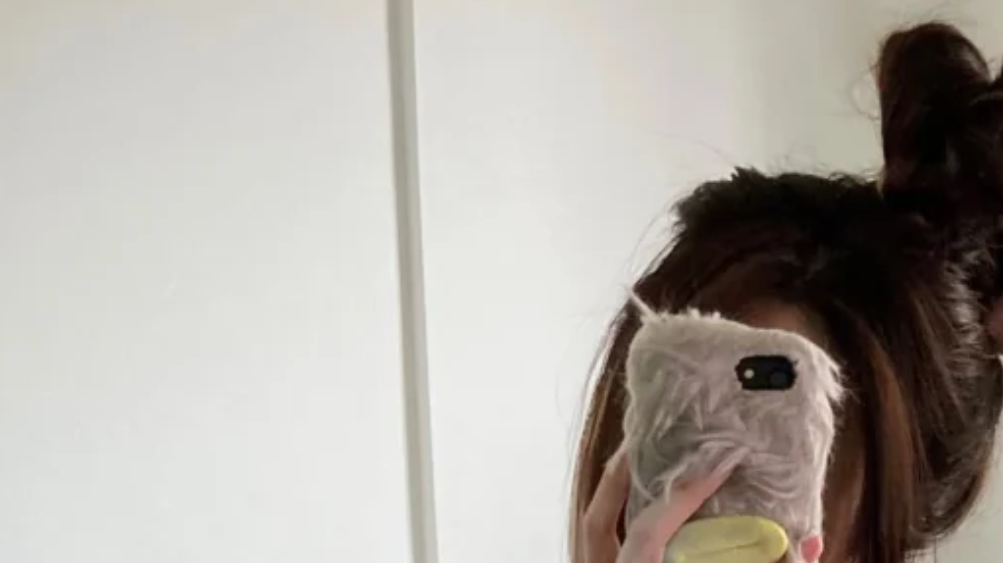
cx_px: 820
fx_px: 2286
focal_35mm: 86
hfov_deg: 24.3
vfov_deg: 12.5
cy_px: 1081
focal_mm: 3.99
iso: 160
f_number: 1.8
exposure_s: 1/58
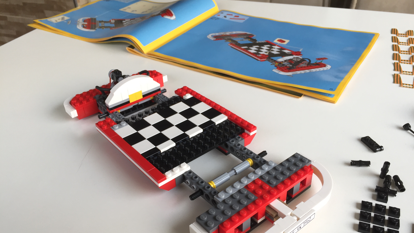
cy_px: 142
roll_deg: +1.9
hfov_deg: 61.0
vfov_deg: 36.5
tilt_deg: -36.7
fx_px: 351
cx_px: 207
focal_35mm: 32
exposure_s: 1/100
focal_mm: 4.15
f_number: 2.2
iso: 50
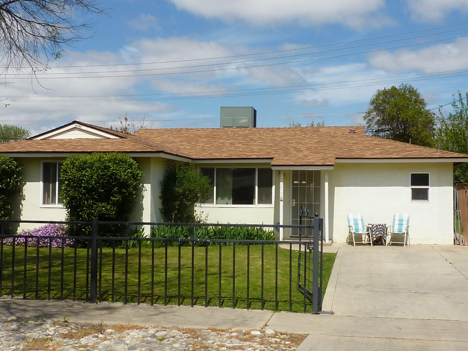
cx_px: 234
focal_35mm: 48
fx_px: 649
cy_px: 176
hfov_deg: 39.7
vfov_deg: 30.3
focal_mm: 4.4
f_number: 5.6
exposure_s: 1/640
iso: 100
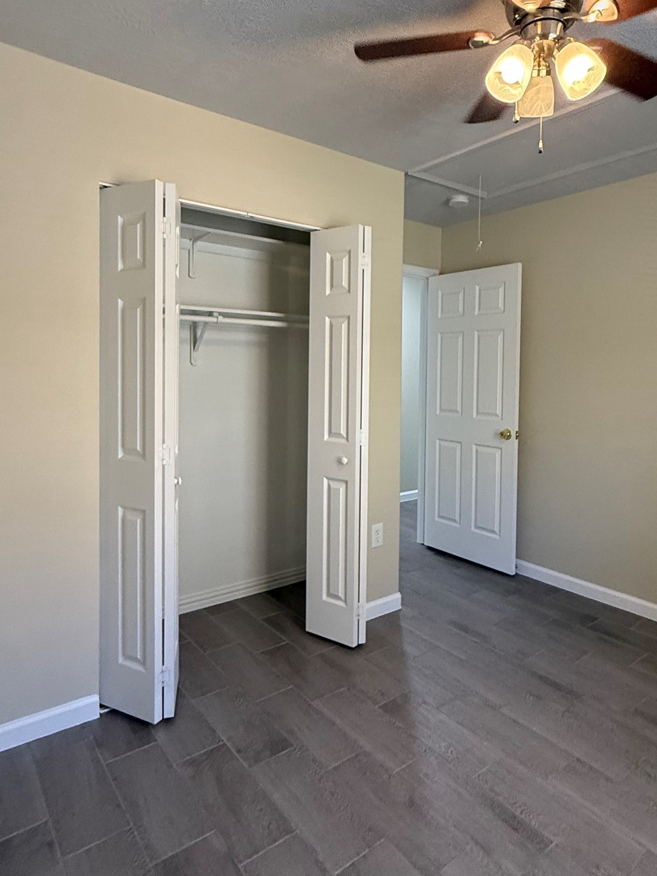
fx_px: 557
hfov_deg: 60.7
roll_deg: -2.0
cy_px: 388
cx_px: 388
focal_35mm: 22
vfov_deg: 76.1
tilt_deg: -0.3
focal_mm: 2.22
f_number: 2.2
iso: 400
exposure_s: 1/120
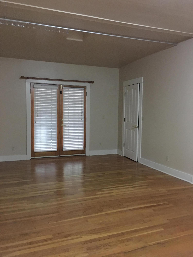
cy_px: 128
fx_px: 216
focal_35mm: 29
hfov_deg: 48.2
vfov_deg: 61.7
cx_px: 96
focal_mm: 4.15
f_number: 2.2
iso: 125
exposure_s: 1/4
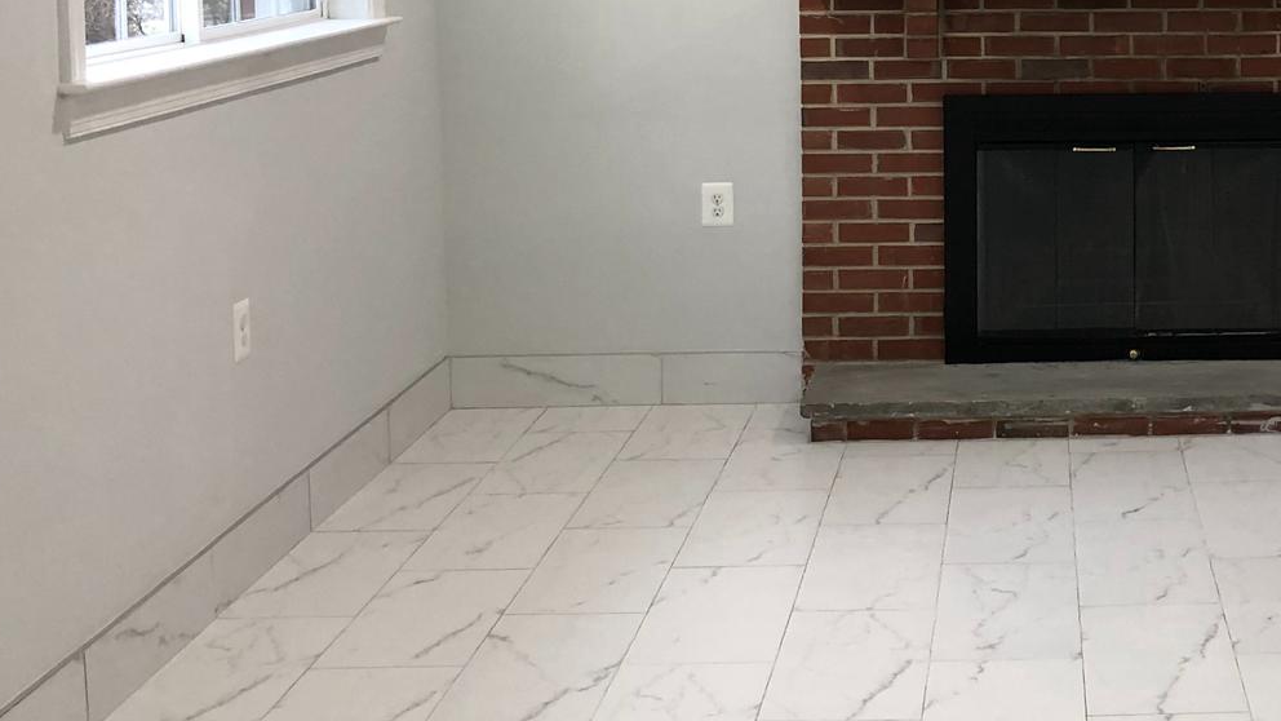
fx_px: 2140
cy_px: 39
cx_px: 1136
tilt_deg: -3.2
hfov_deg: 31.8
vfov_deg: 18.7
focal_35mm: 63
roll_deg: -0.9
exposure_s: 1/40
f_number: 1.8
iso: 25
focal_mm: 3.99
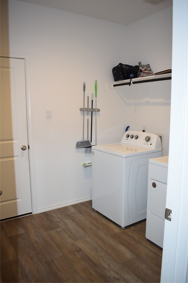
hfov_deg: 47.9
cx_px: 94
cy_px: 142
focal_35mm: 27
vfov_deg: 67.4
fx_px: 211
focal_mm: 18
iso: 800
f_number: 4.5
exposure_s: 1/80
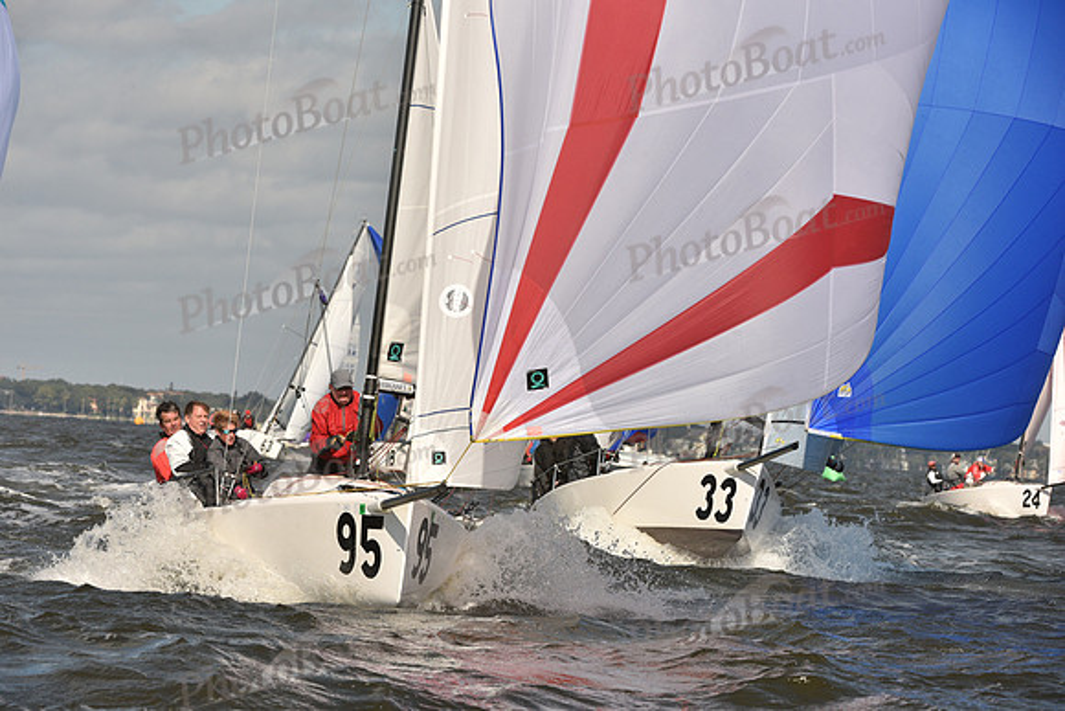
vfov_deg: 5.5
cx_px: 532
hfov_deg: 8.2
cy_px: 356
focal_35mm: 250
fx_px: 7397
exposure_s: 1/1250
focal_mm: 250
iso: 500
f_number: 11
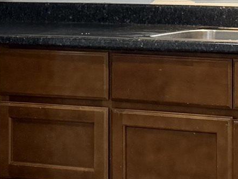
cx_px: 207
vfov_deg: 8.9
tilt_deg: -1.6
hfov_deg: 11.8
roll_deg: +1.0
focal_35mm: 166
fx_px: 1141
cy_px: -16
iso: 200
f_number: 1.78
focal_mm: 6.76
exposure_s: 1/60
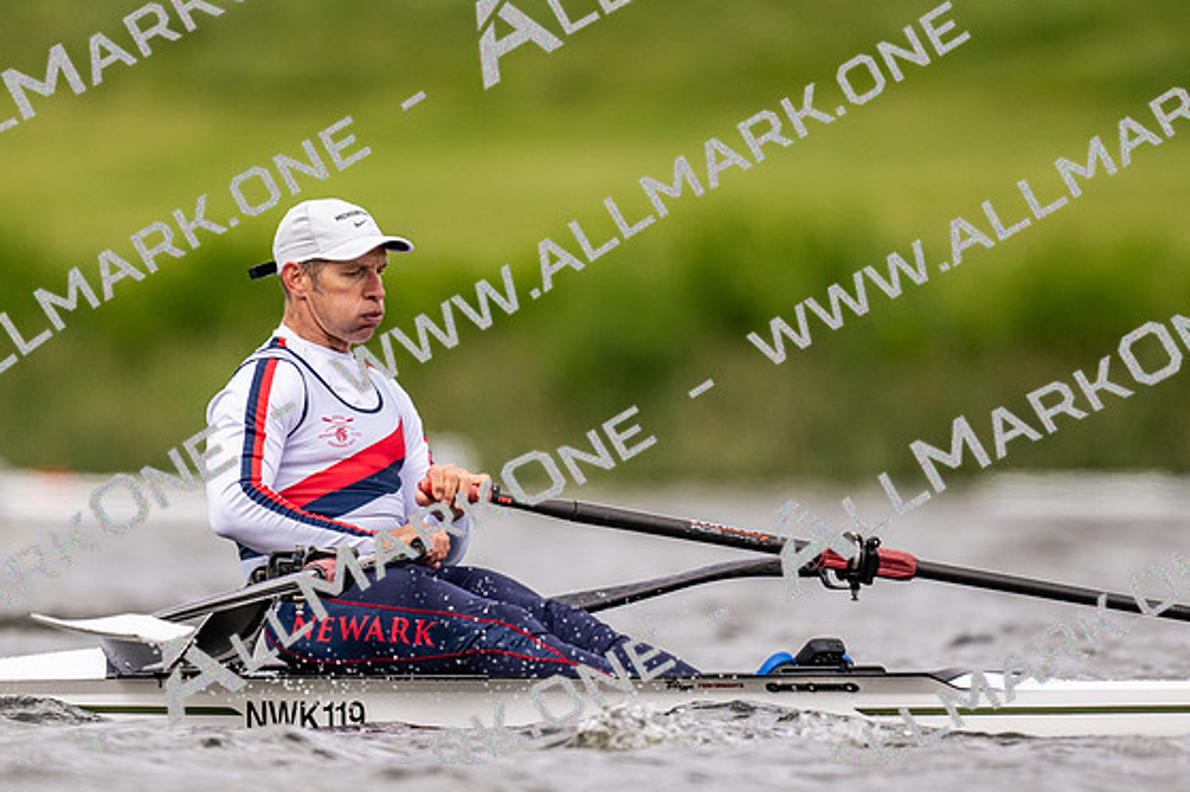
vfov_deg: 1.5
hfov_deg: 2.2
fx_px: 30821
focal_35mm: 933
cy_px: 400
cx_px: 592
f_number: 4
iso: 560
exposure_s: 1/2500
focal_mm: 600
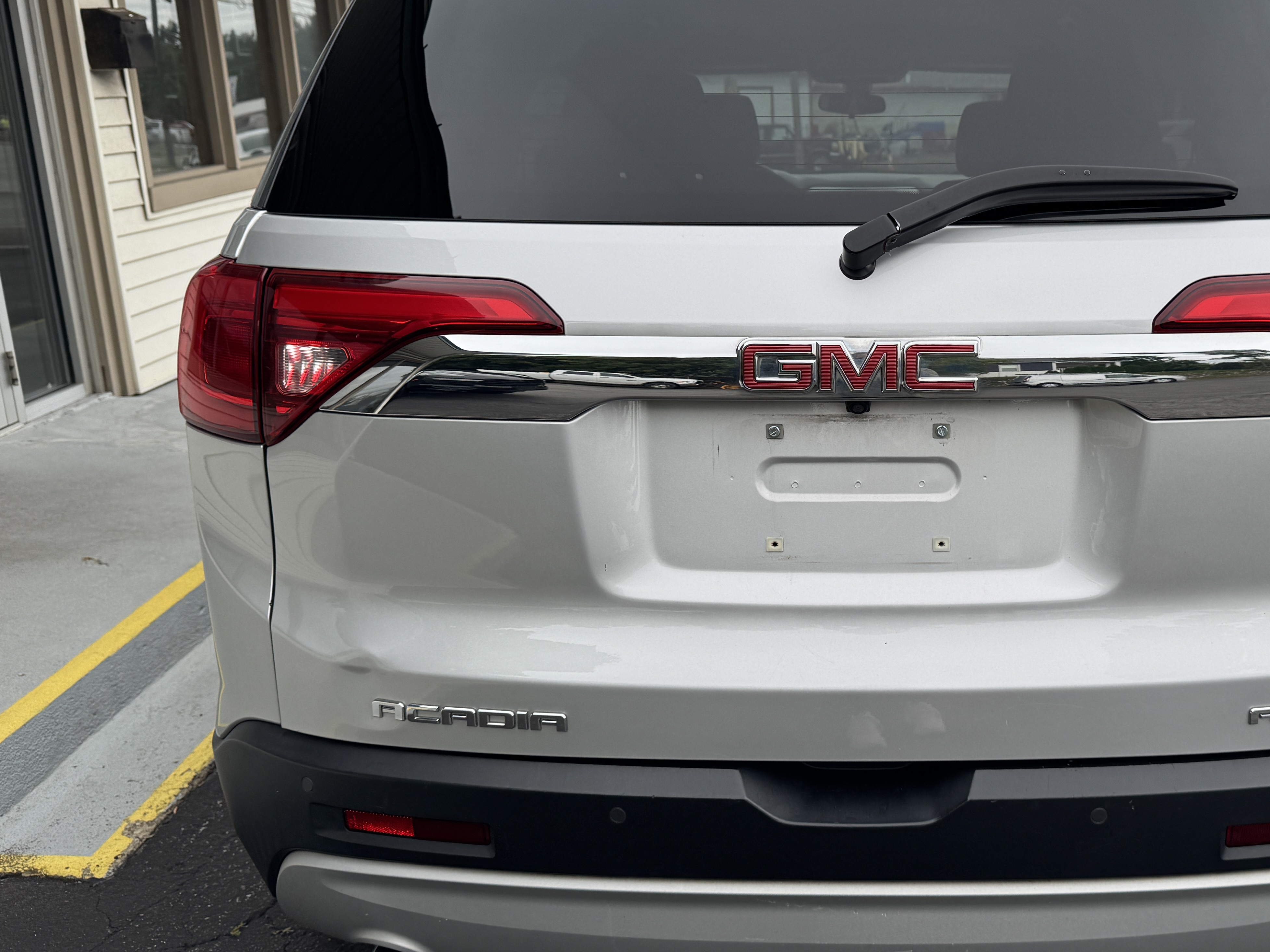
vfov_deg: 40.7
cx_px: 843
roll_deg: -0.7
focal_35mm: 35
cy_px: 433
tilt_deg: -17.0
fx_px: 1284
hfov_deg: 51.7
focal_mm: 6.76
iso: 80
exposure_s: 1/544
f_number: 1.78
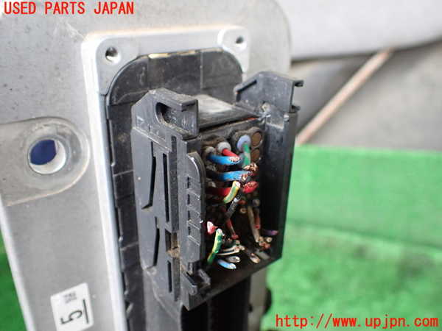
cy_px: 166
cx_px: 221
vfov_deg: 46.8
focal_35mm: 30
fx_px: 383
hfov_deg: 60.0
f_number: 2.3
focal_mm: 5.4
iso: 800
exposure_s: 1/80
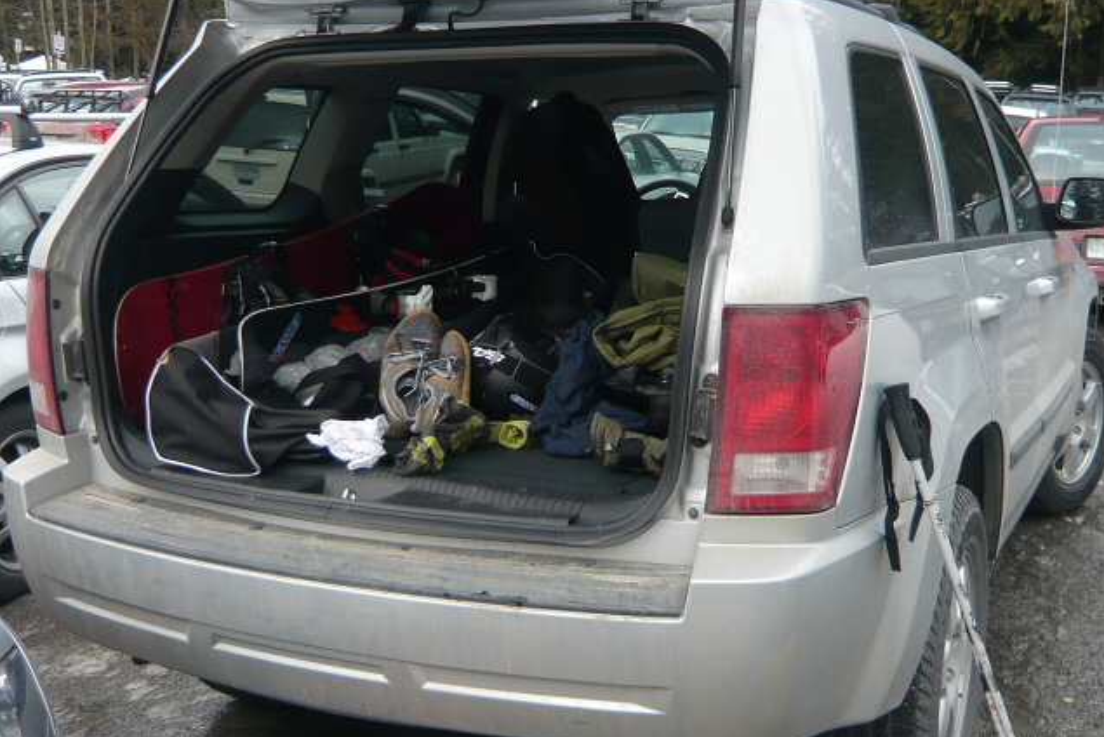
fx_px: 1350
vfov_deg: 30.5
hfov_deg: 44.5
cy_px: 327
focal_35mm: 44
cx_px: 555
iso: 100
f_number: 2.8
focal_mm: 4.6
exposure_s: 1/320
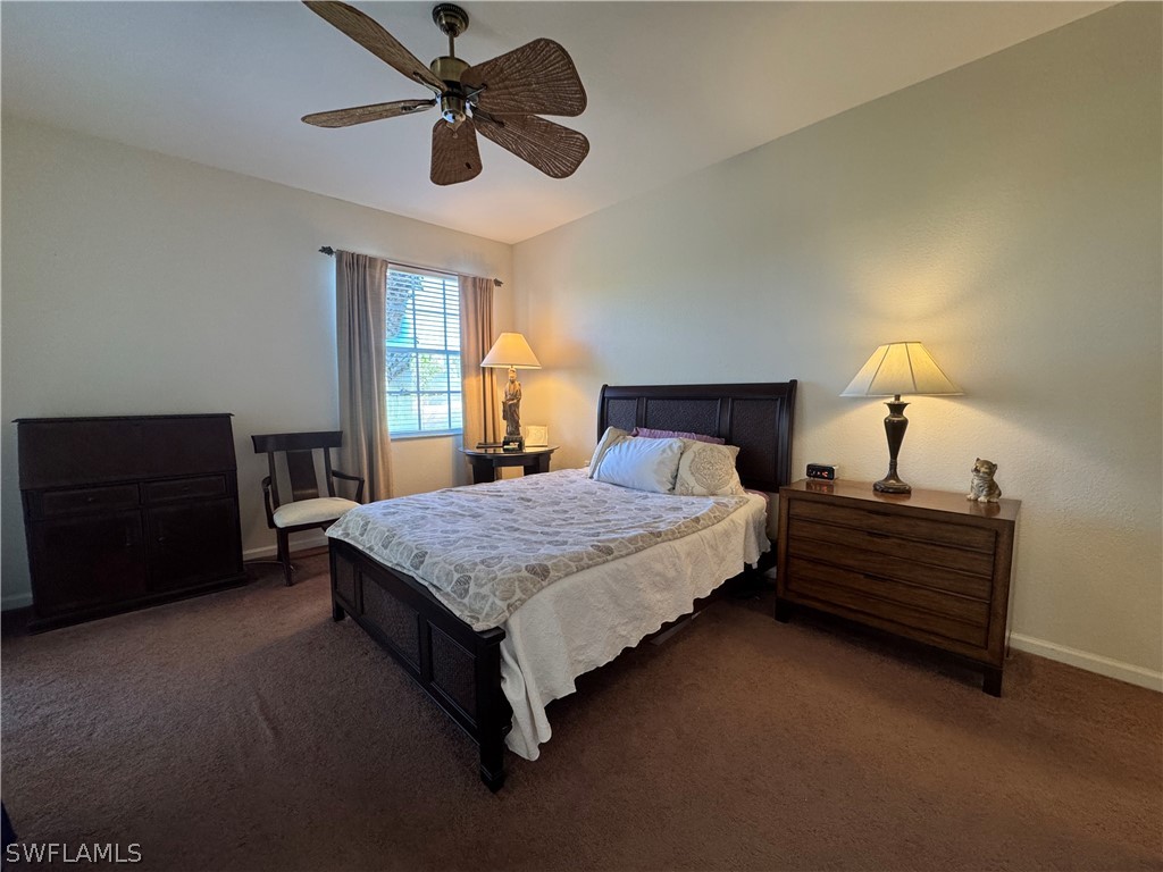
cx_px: 582
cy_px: 436
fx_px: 470
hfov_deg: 102.1
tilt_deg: -5.8
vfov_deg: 85.7
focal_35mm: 14
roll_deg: +0.3
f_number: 2.2
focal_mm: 2.22
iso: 250
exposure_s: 1/120
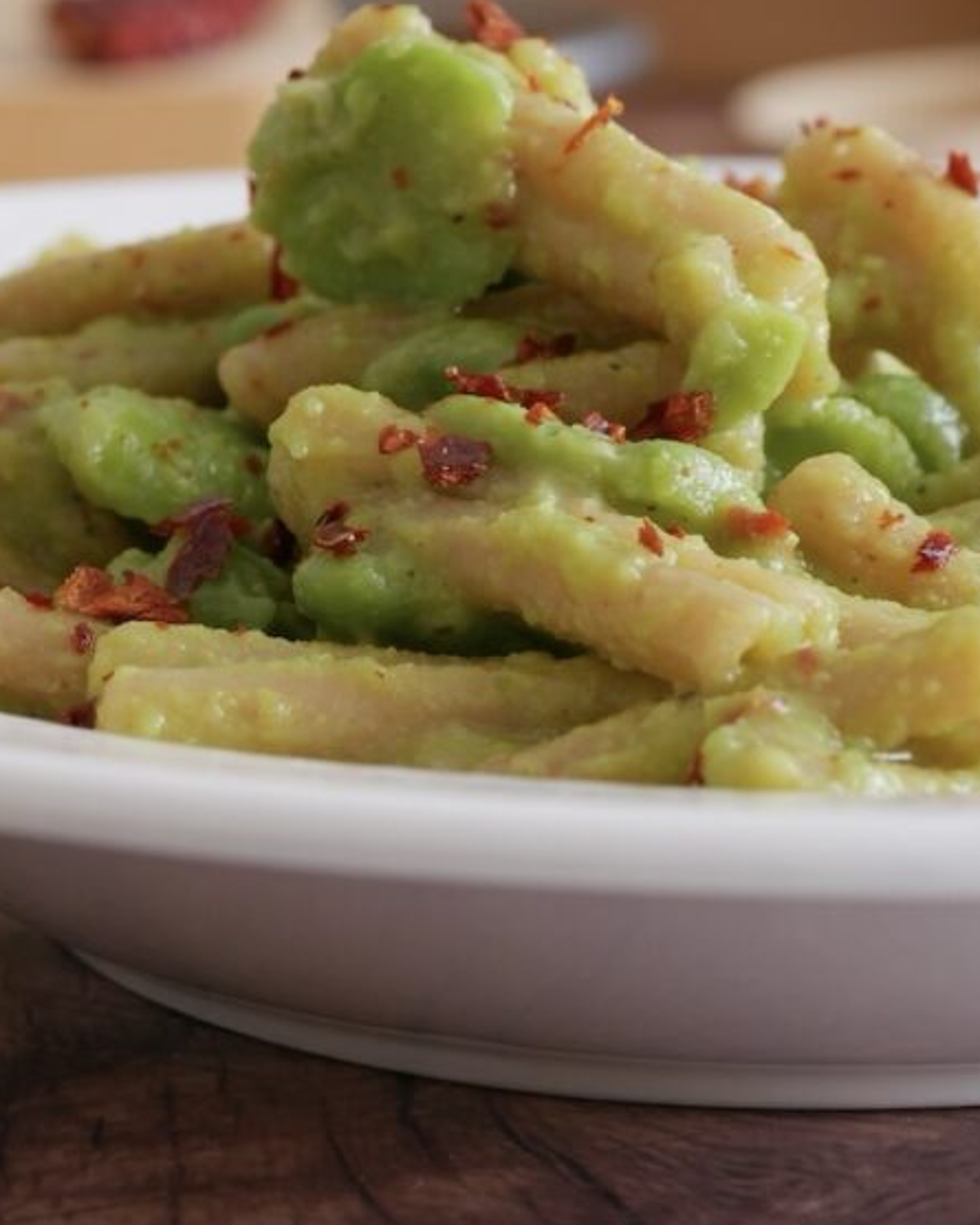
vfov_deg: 13.3
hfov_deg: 10.6
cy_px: 533
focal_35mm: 145
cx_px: -26
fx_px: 5256
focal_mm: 43
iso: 200
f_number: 5.6
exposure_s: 1/6
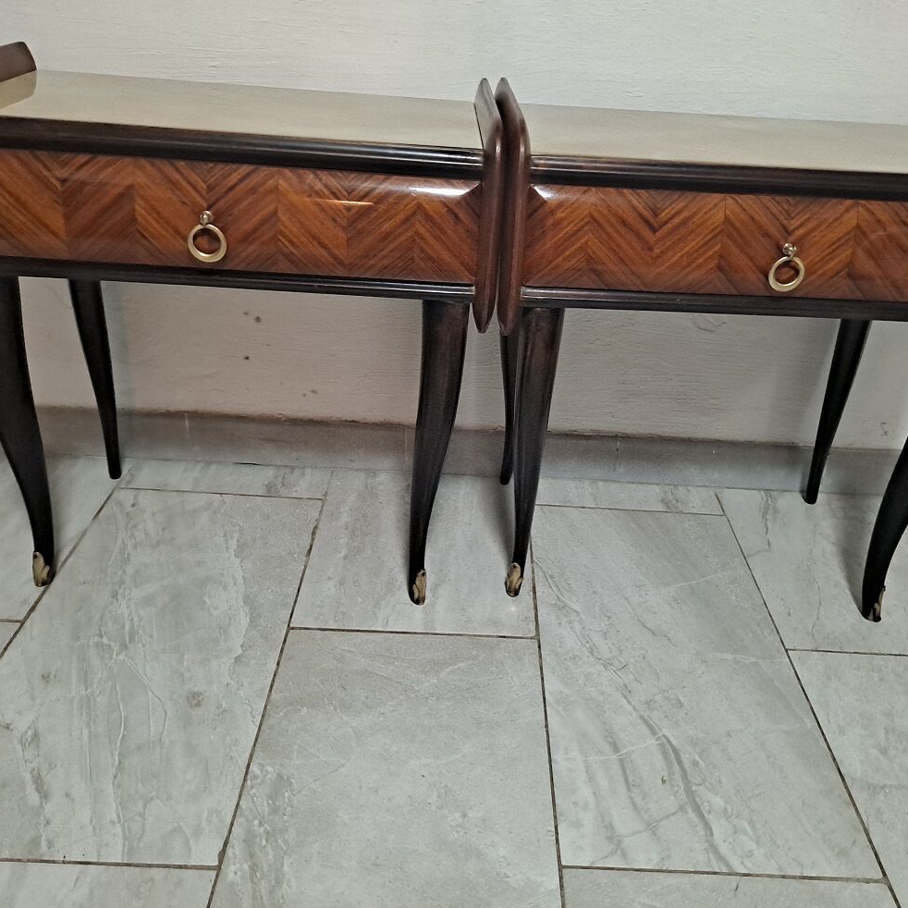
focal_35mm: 30
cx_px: 485
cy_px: 452
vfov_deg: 54.0
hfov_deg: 54.0
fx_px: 890
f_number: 2
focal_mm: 4.6
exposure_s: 1/25
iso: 500
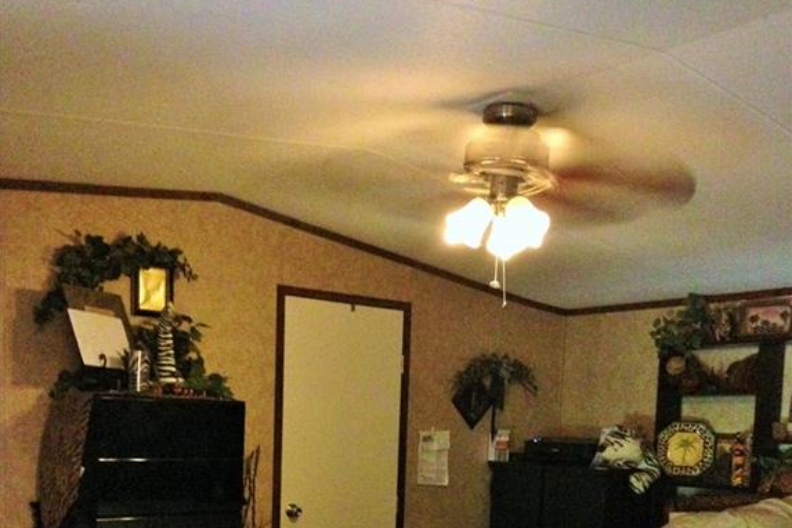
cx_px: 395
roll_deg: -2.8
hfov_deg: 42.7
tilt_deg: -6.2
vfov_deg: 27.8
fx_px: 1012
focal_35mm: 46
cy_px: 510
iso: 800
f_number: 2.4
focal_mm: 4.12
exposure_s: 1/15
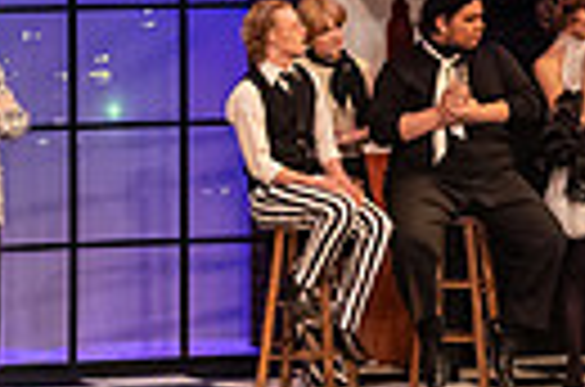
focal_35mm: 385
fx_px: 6241
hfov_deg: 5.3
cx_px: 698
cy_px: 65
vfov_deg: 3.6
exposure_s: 1/200
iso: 3200
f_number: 3.5
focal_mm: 86
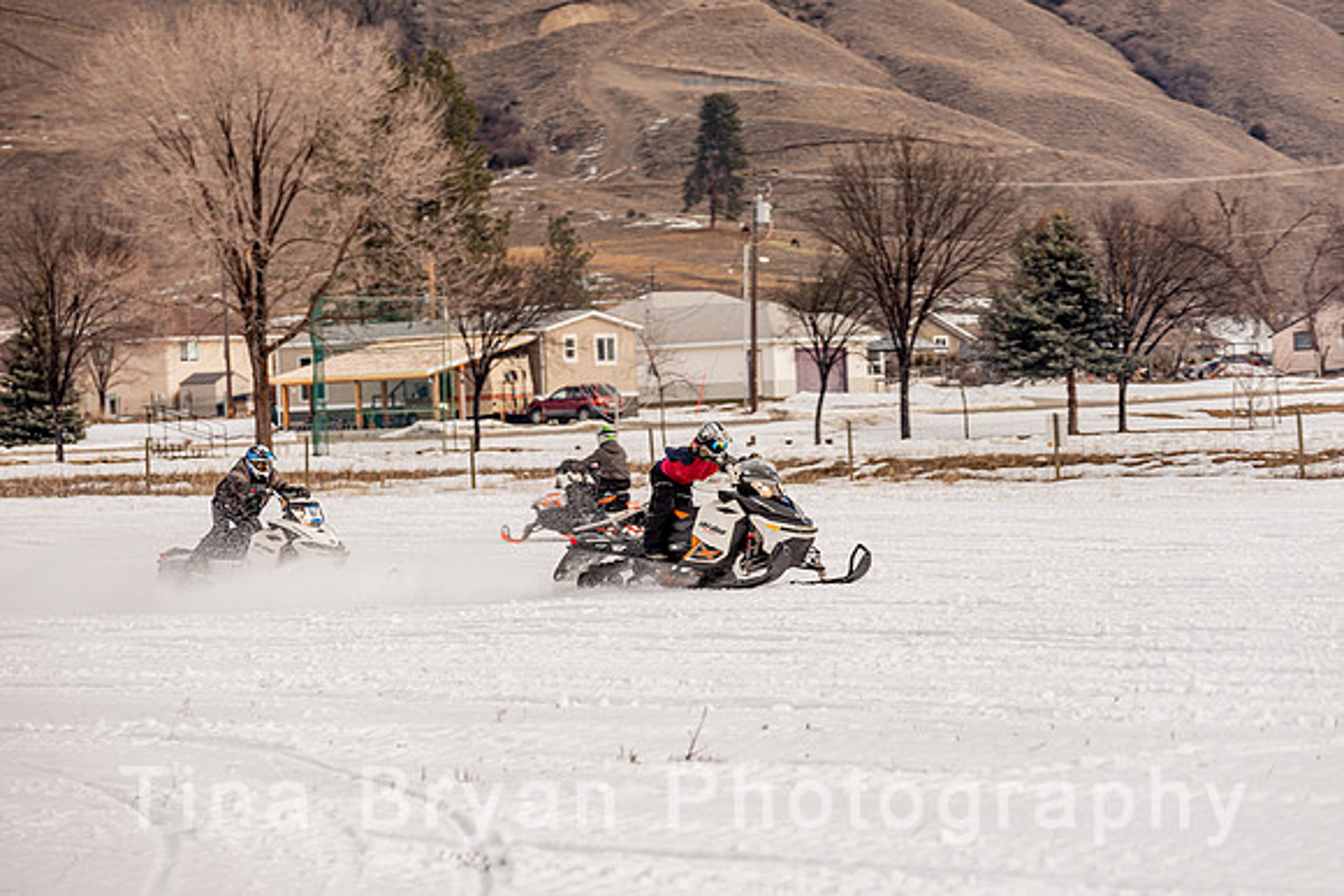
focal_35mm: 122
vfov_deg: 11.2
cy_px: 448
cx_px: 672
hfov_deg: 16.8
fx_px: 4556
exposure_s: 1/500
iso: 110
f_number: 4.8
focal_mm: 122
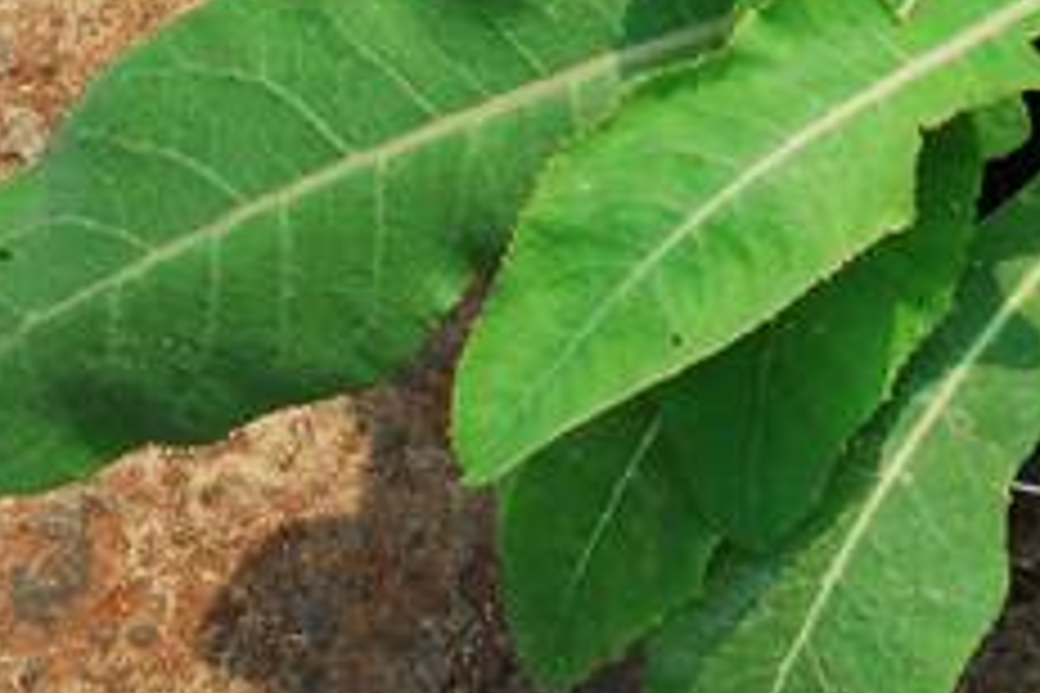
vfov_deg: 7.7
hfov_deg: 11.3
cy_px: -225
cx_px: 1427
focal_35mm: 177
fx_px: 5113
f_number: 10
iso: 500
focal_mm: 32
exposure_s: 1/400
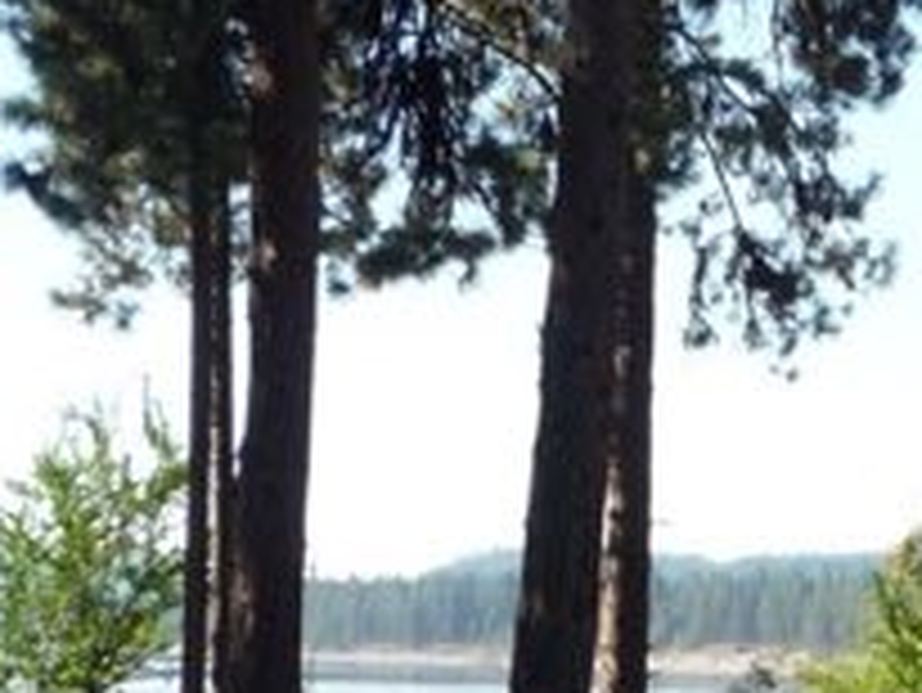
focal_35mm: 125
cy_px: 734
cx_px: 1147
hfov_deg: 15.1
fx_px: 3331
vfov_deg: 11.7
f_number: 3.3
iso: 125
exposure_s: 1/500
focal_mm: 5.2
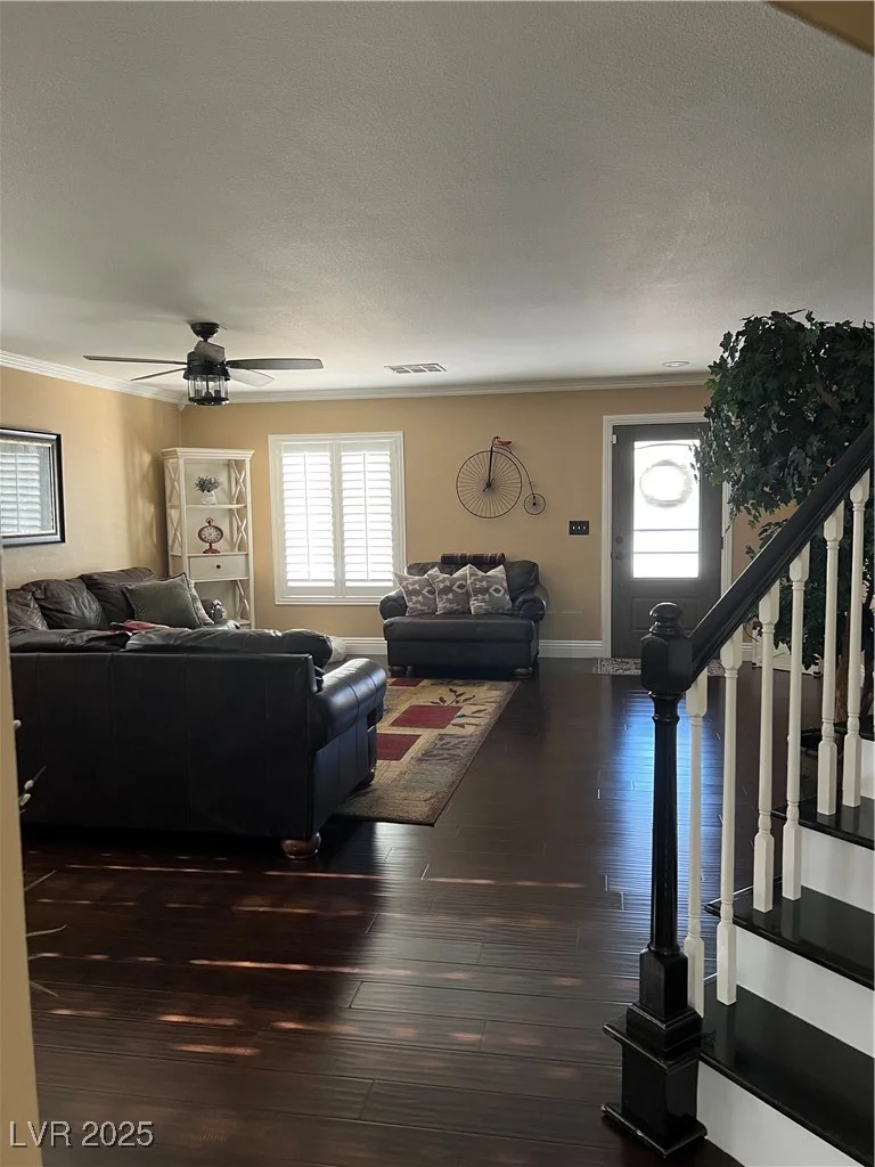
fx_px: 876
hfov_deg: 53.1
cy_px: 584
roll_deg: +1.7
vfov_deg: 67.3
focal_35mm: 26
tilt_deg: -4.8
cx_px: 438
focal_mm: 5.7
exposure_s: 1/60
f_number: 1.5
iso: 250
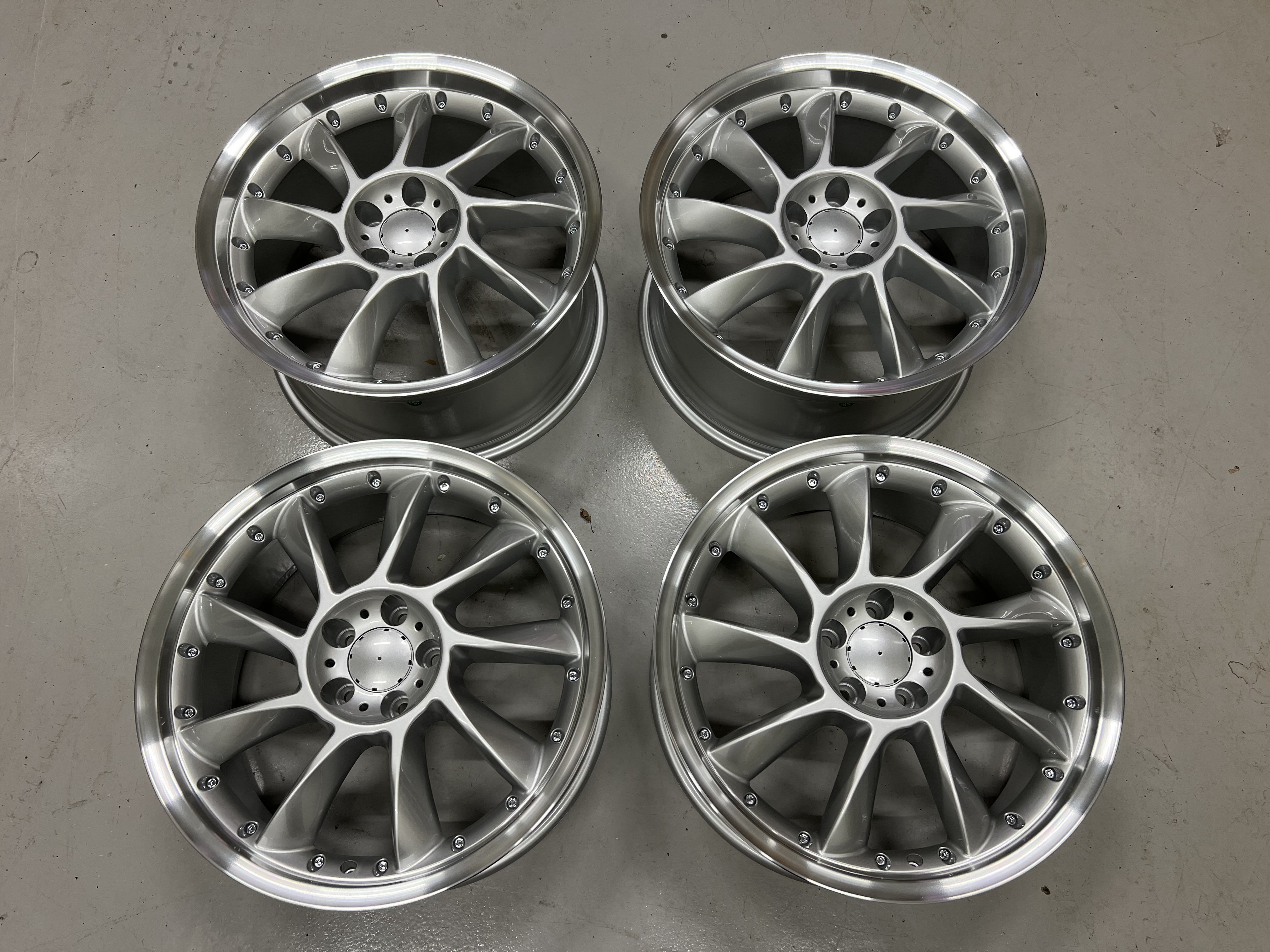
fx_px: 954
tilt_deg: -70.5
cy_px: 476
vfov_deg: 53.1
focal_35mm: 26
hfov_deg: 67.3
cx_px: 635
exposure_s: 1/100
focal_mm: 5.7
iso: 64
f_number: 1.5
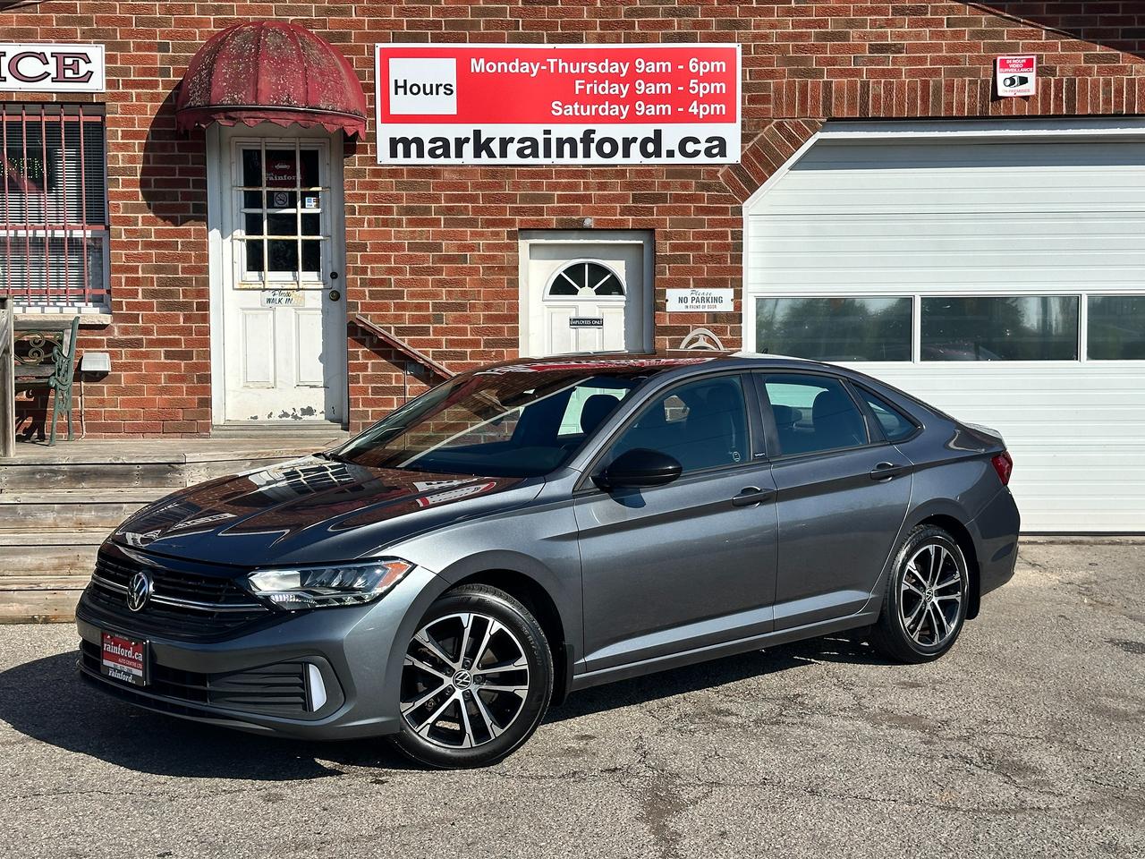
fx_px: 1588
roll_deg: +0.4
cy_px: 430
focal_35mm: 48
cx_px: 572
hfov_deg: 39.7
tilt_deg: -2.9
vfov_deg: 30.3
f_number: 1.78
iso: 64
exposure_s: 1/5000
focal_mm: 6.86
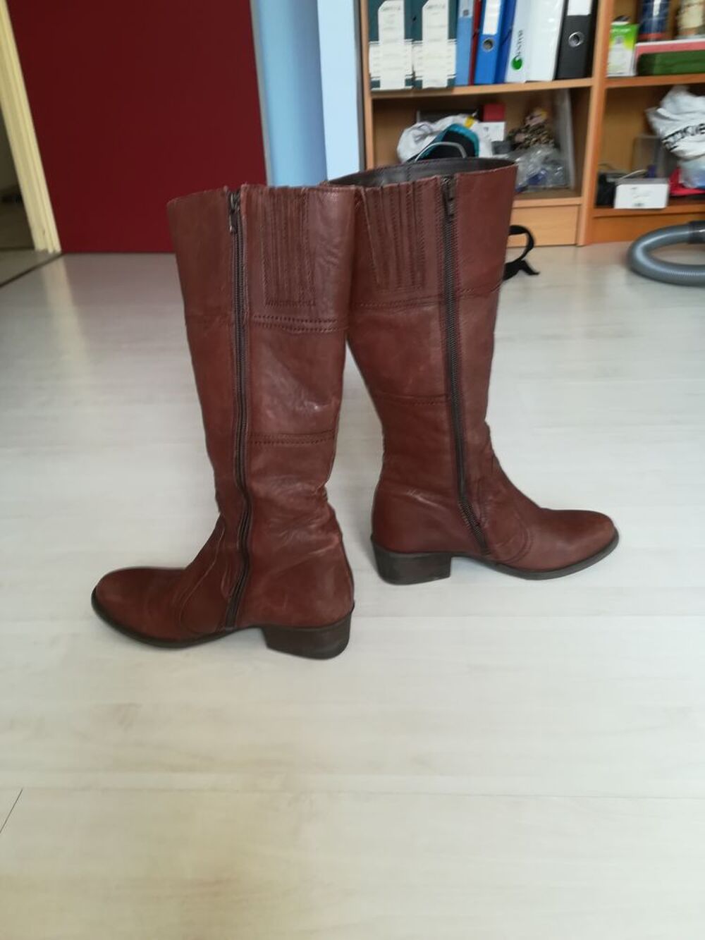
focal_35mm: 26
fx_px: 706
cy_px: 470
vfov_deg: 67.3
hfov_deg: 53.1
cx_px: 352
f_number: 2.2
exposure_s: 1/33.3
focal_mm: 3.83
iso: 100
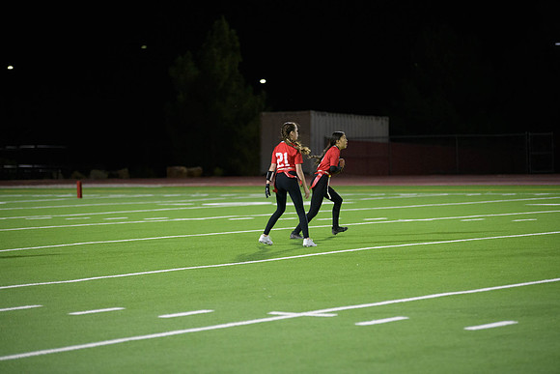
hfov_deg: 14.2
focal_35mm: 145
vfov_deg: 9.5
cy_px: 187
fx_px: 2256
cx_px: 280
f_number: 2.8
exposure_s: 1/640
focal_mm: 145
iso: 3600
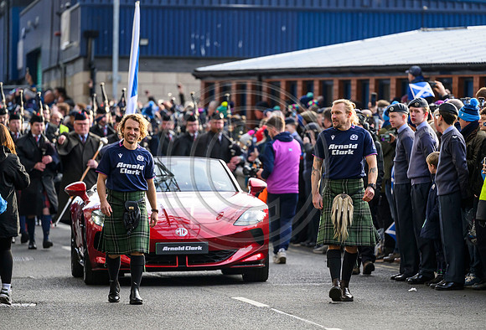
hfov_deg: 6.6
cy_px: 177
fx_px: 4244
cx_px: 325
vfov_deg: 4.5
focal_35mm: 313
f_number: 2.8
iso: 1250
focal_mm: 200
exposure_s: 1/2000
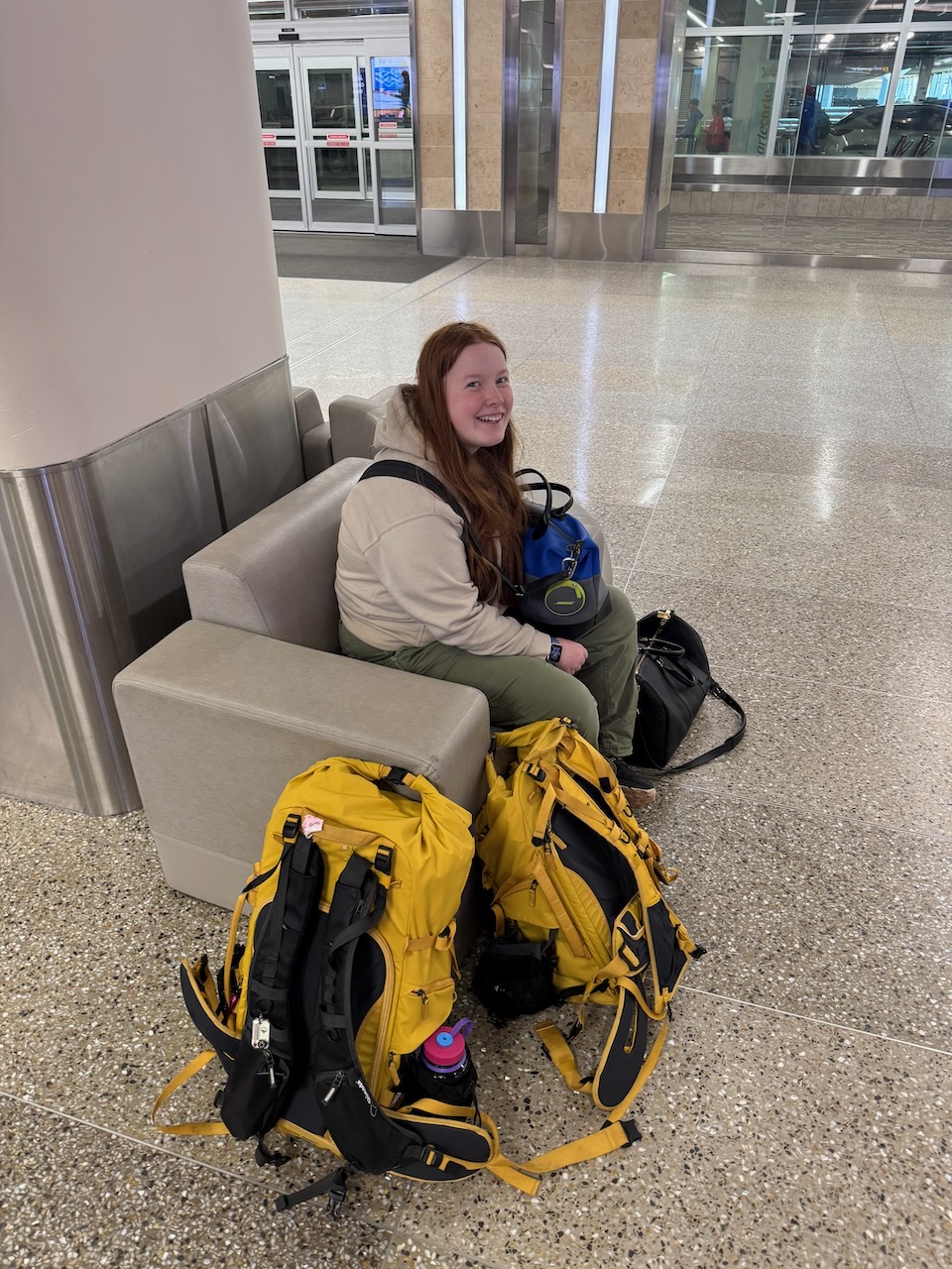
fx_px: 880
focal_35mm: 24
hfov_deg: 56.8
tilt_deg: -34.4
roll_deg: +2.5
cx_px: 476
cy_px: 634
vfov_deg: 71.6
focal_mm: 6.76
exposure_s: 1/60
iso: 200
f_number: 1.78
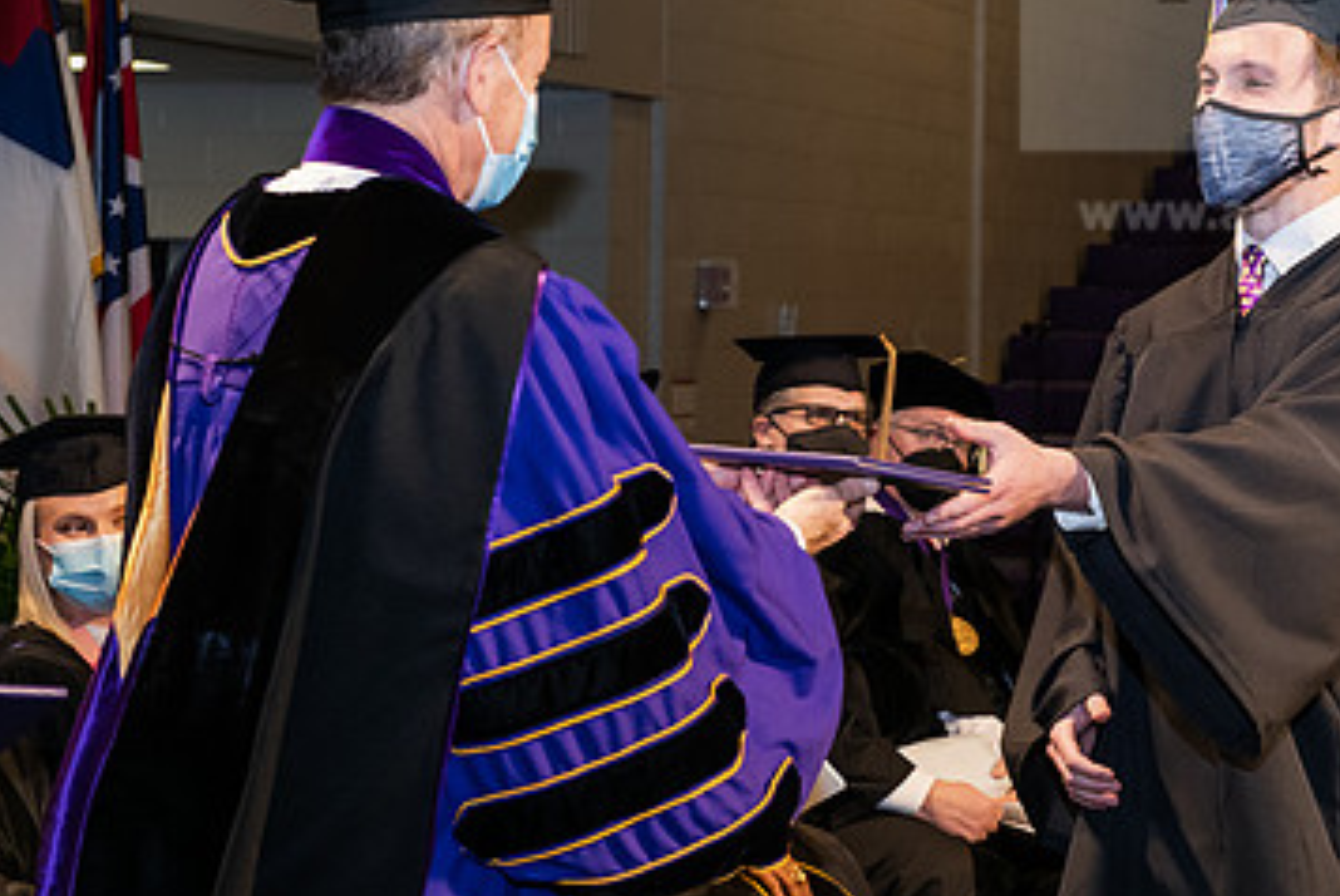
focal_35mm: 101
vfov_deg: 13.6
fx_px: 3762
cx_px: 907
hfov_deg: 20.1
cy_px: 292
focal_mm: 62
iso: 1600
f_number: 6.3
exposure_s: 1/200
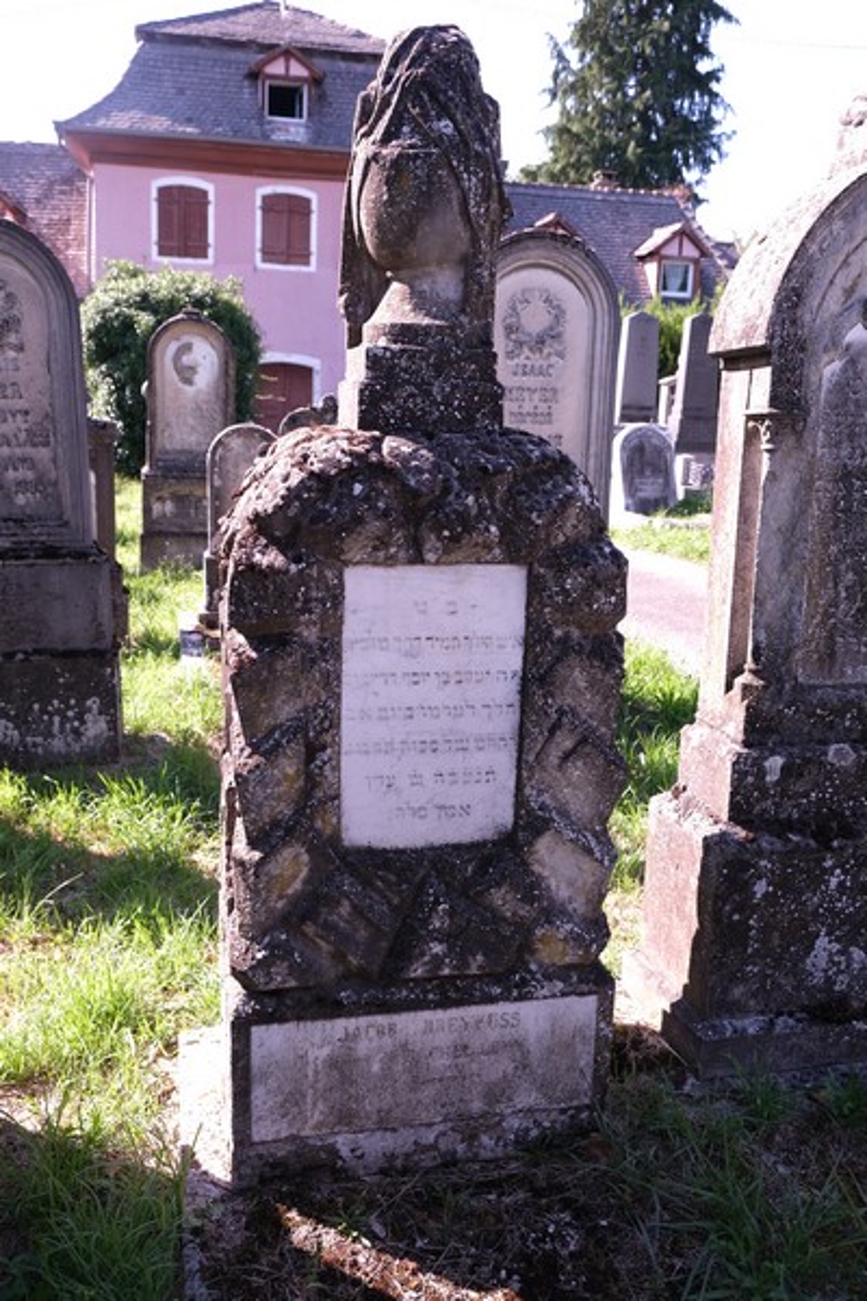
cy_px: 650
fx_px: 1120
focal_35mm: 31
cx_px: 434
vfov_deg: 60.3
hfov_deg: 42.3
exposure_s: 1/105
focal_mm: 20.5
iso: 80
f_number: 4.5
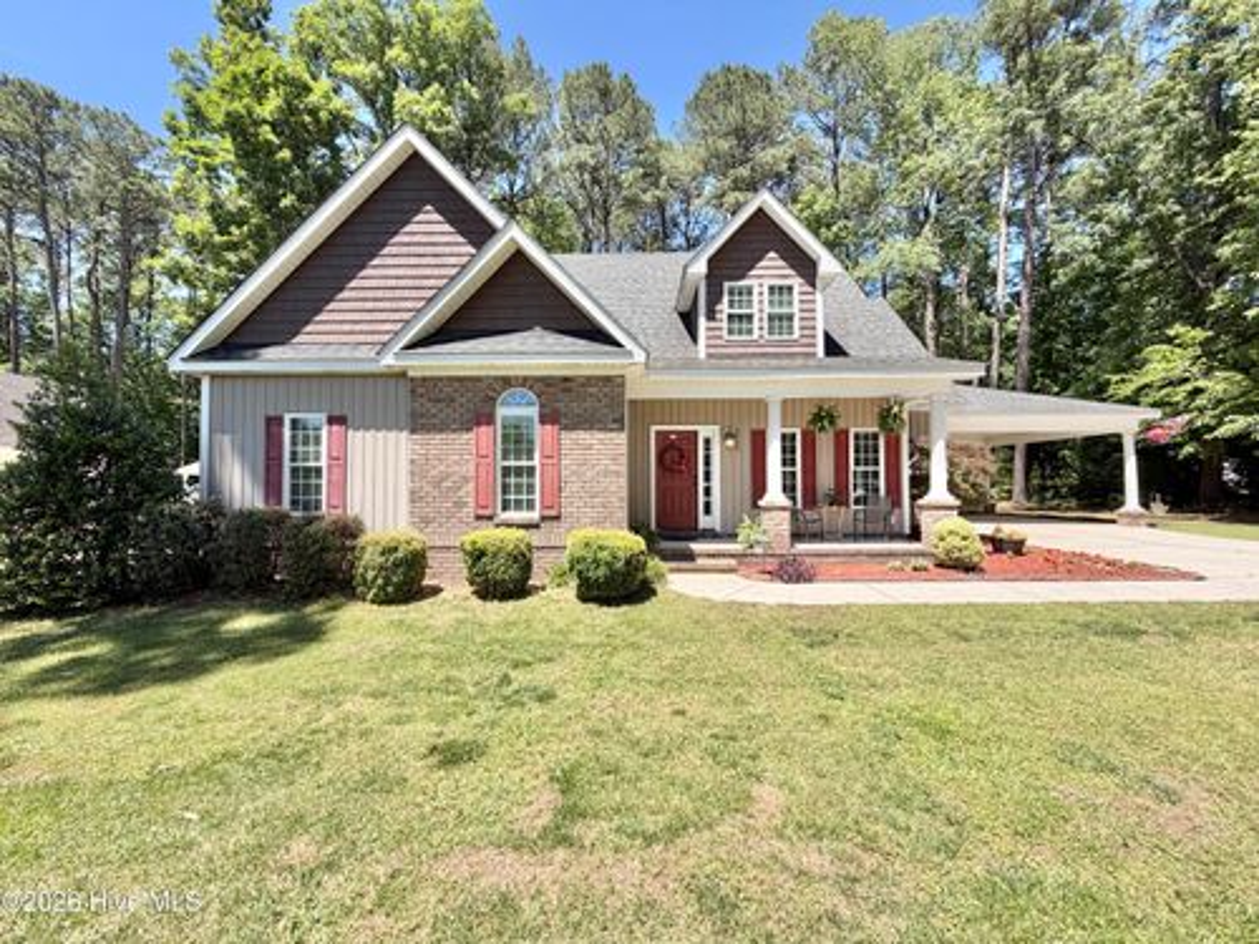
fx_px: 509
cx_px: 630
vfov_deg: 85.7
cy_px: 472
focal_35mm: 14
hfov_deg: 102.1
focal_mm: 2.22
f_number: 2.2
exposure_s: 1/726
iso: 40
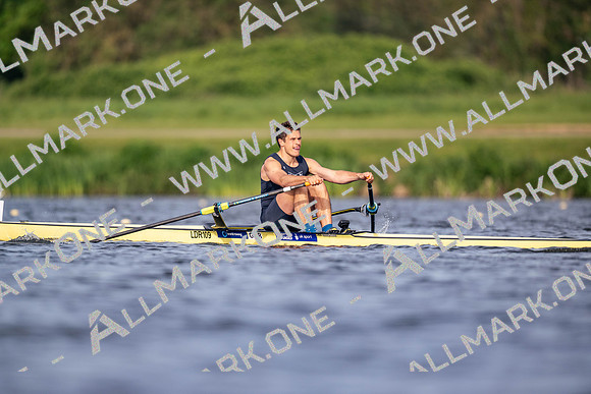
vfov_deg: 2.3
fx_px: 9852
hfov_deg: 3.4
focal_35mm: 600
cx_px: 296
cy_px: 197
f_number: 4
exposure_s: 1/2500
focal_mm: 600
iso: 360
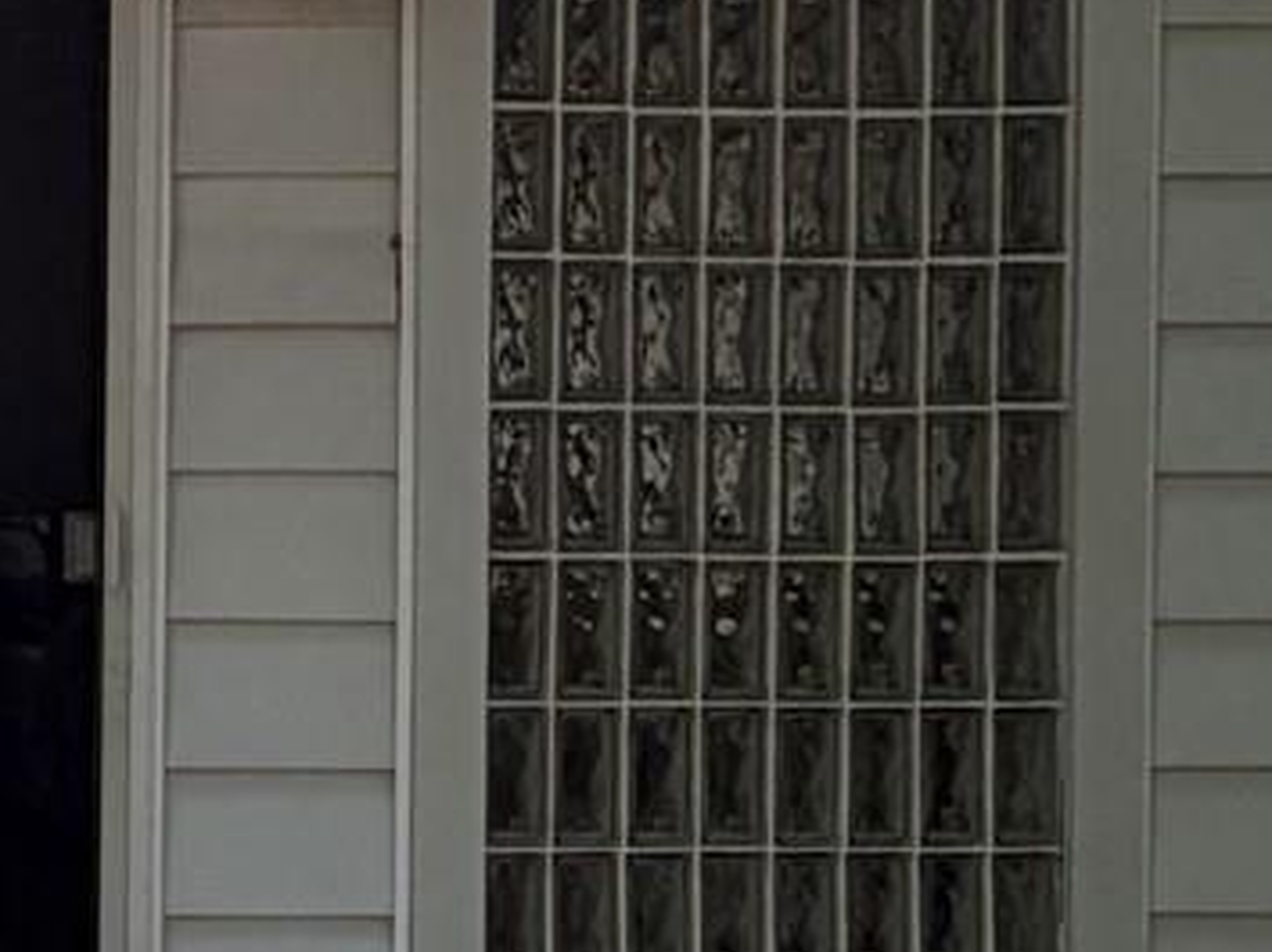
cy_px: 377
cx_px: -525
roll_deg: -0.4
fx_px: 2974
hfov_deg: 21.1
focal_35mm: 81
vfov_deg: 18.2
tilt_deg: -1.0
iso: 50
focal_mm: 2.22
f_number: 2.2
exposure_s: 1/223
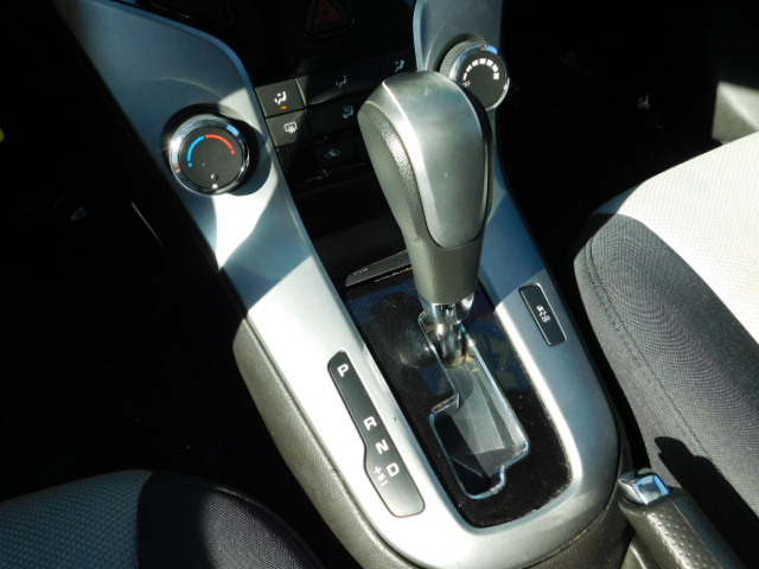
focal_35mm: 30
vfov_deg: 46.8
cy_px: 284
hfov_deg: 60.0
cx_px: 380
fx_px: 658
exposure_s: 1/400
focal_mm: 5.3
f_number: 3.2
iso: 125
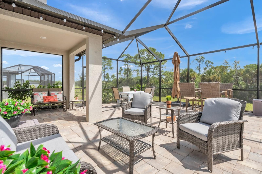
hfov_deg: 90.0
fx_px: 131
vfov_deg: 67.4
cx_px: 131
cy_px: 87
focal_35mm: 18
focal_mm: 18
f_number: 9
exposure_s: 1/1600
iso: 1000
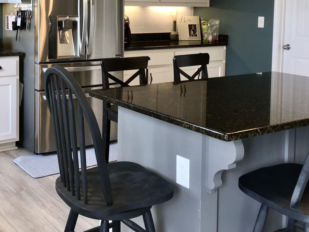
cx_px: 117
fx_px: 455
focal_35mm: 51
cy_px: 39
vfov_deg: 27.8
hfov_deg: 37.3
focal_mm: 4.15
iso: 25
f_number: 2.2
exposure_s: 1/39
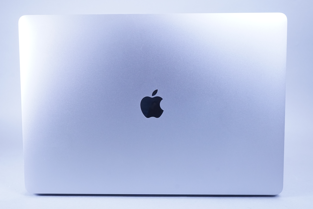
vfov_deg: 27.3
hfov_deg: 40.0
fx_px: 430
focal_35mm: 50
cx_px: 156
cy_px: 104
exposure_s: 1/160
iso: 1250
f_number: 8
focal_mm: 33
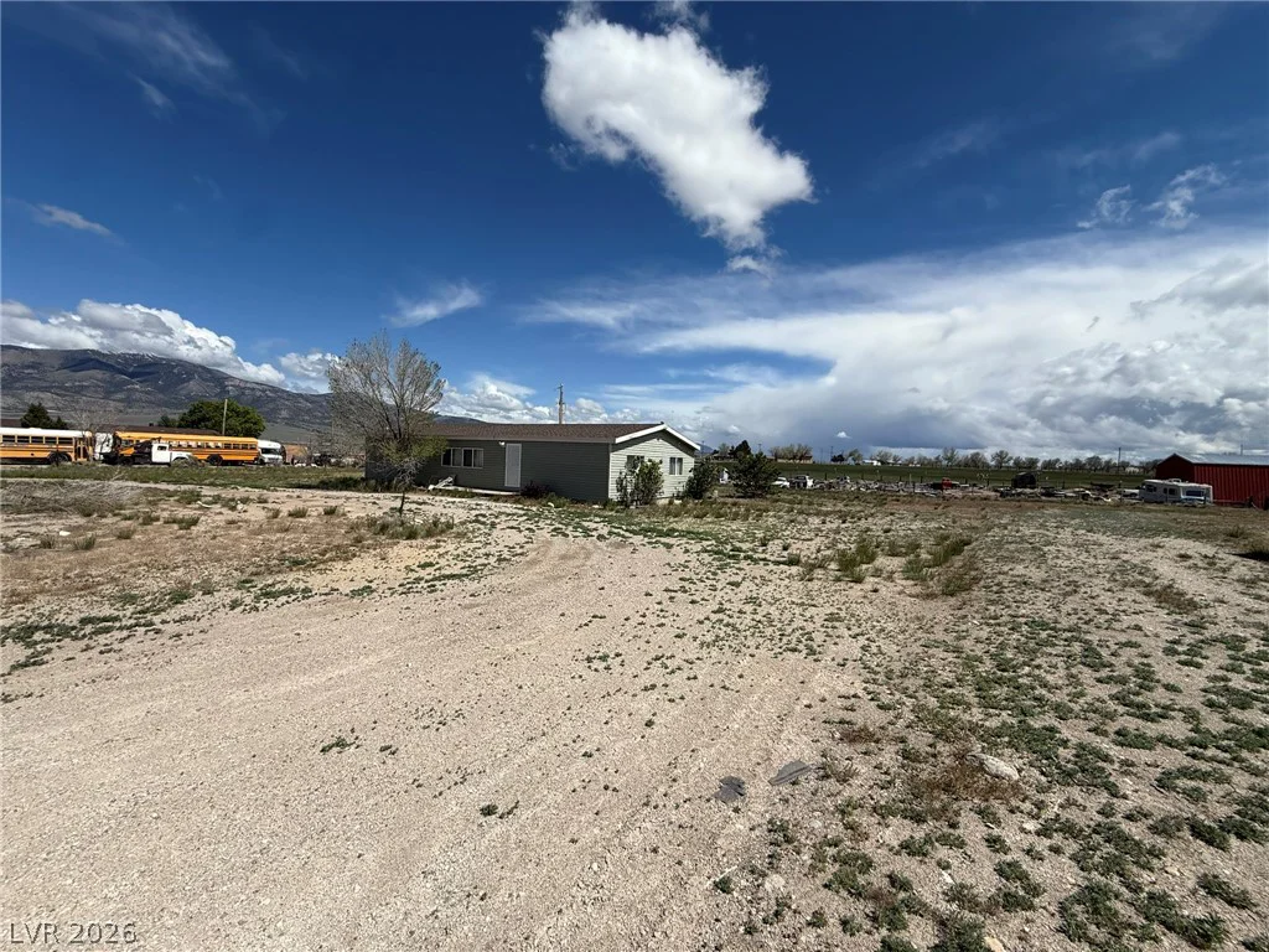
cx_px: 634
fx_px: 513
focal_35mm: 14
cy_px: 476
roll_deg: -0.4
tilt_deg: -0.6
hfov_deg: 102.1
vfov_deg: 85.7
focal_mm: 2.22
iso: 50
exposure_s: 1/5155
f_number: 2.2
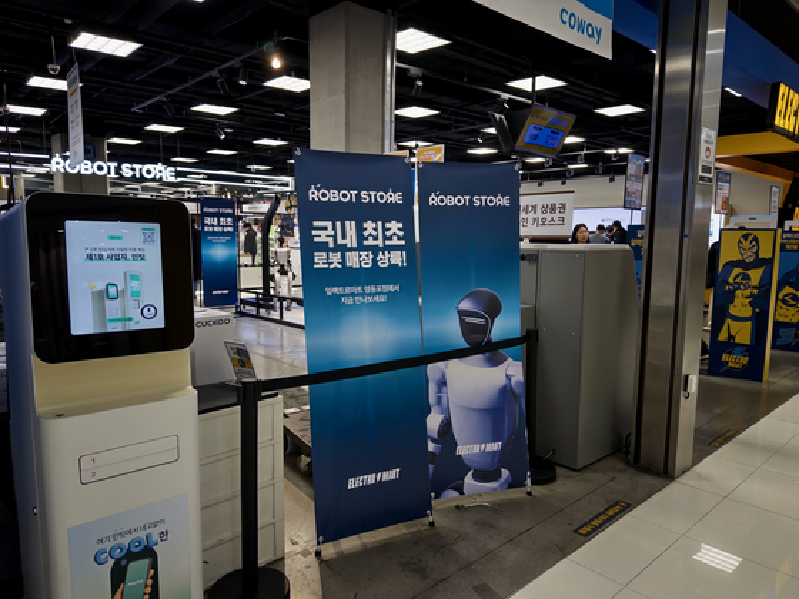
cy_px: 300
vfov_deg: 56.8
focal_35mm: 24
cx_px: 400
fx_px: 554
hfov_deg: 71.6
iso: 50
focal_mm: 6.76
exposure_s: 1/356
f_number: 1.78
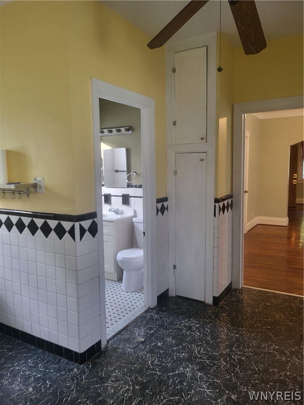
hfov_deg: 53.1
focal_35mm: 26
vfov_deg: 67.3
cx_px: 152
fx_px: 304
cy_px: 202
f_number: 1.8
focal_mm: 5.4
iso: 200
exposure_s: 1/60
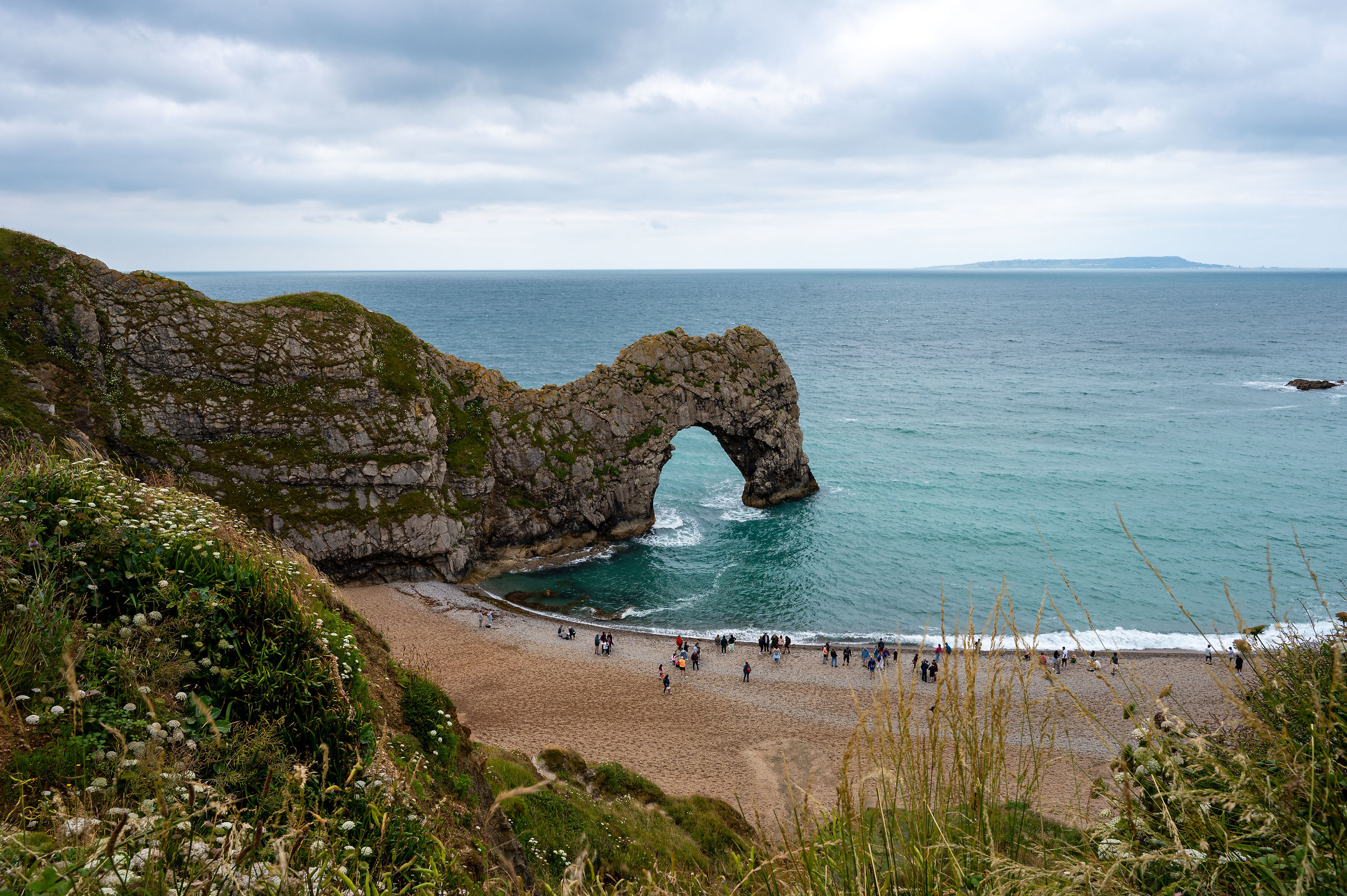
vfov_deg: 53.1
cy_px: 448
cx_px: 674
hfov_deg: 73.8
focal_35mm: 24
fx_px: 897
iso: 110
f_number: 11
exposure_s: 1/125
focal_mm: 24
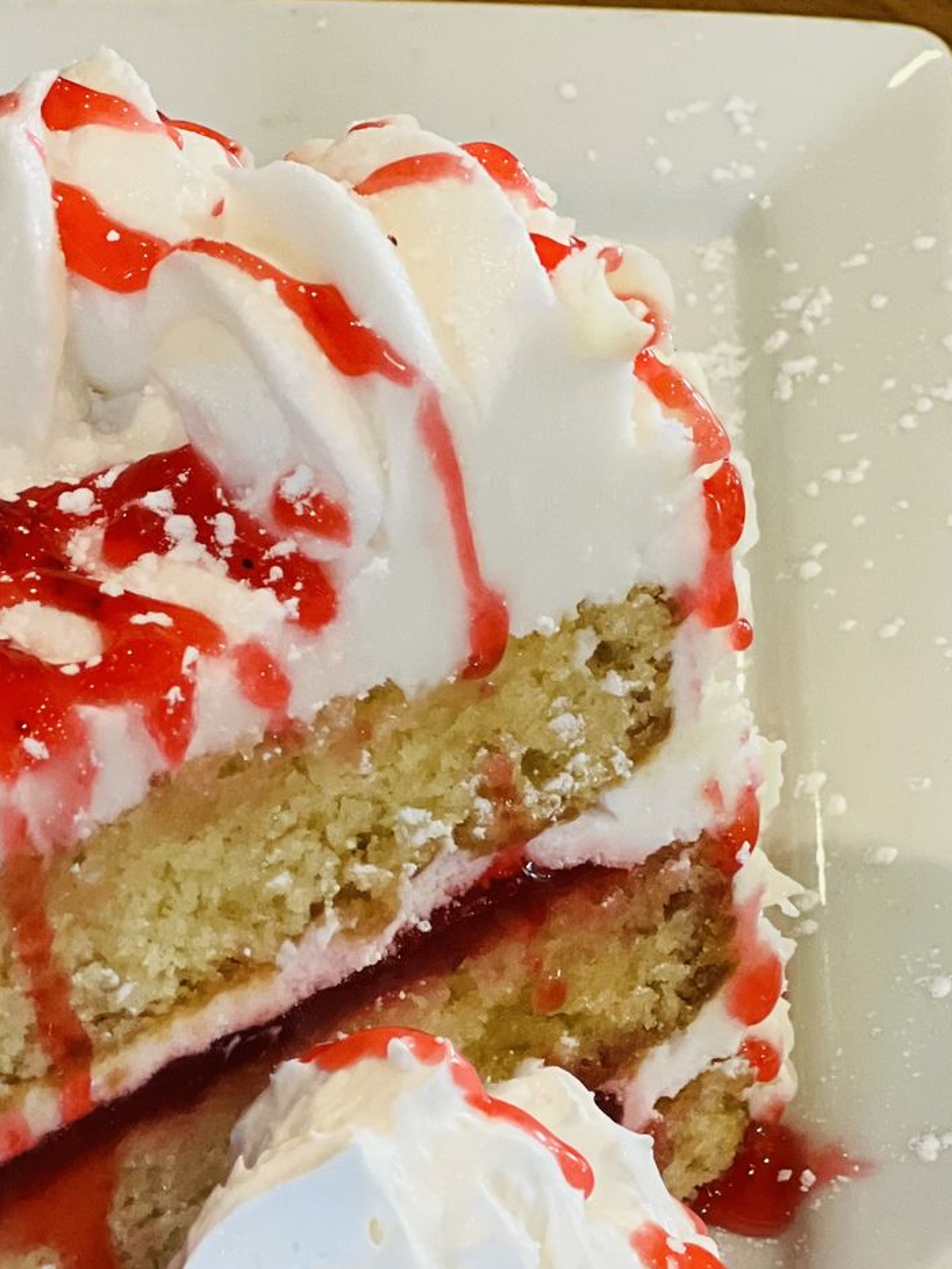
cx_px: 169
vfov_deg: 11.9
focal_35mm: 165
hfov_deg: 9.0
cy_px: 1174
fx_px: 6049
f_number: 2.8
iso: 320
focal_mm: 9
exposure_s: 1/30
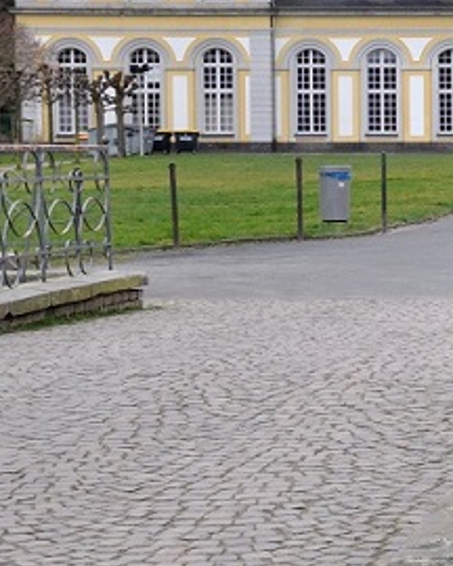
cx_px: 700
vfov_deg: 12.9
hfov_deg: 10.0
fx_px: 2504
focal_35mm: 149
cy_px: 214
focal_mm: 35
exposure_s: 1/400
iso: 200
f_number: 5
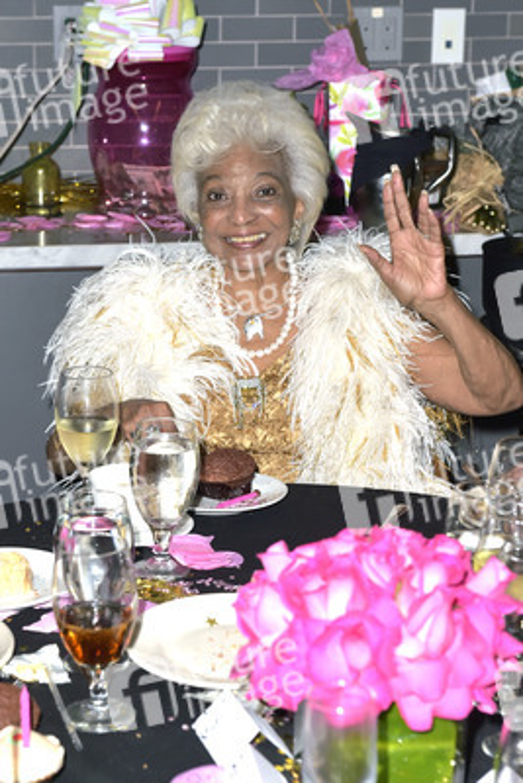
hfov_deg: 19.5
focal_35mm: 70
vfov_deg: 28.8
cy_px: 392
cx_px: 262
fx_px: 1524
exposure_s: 1/320
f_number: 6.3
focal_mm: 70
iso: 400
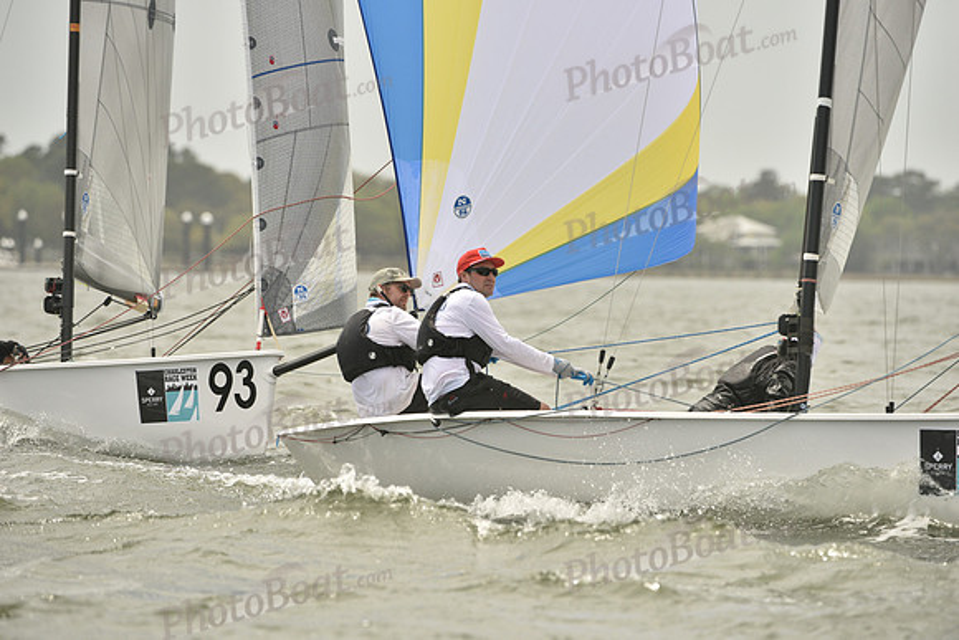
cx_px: 480
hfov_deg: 5.2
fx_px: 10658
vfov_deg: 3.4
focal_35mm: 400
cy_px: 320
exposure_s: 1/1250
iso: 320
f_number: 6.3
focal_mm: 400
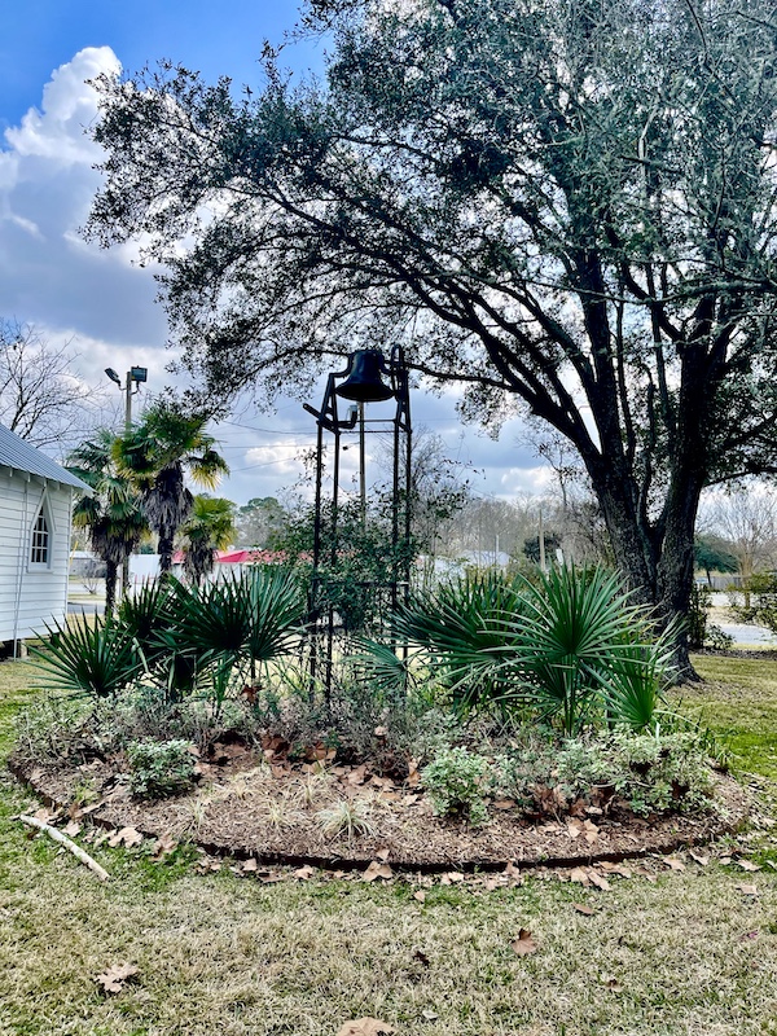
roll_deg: -0.4
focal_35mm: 25
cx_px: 388
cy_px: 518
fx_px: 748
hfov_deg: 54.9
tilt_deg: +3.7
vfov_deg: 69.4
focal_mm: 5.1
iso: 32
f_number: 1.6
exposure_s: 1/1821
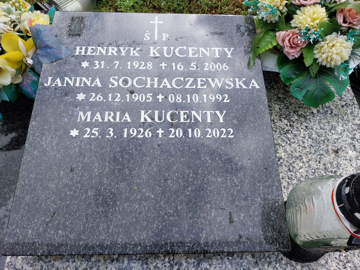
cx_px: 180
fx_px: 270
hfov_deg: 67.3
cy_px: 135
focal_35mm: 26
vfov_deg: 53.1
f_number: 1.8
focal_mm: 4
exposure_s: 1/438
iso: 25
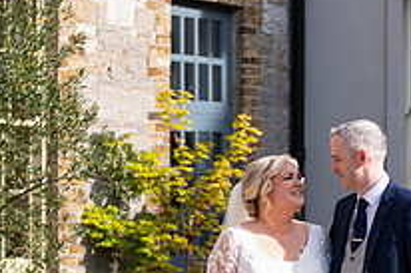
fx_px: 1928
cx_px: 287
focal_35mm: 169
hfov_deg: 12.1
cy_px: 260
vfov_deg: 8.1
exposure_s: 1/500
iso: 80
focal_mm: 60
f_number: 3.5
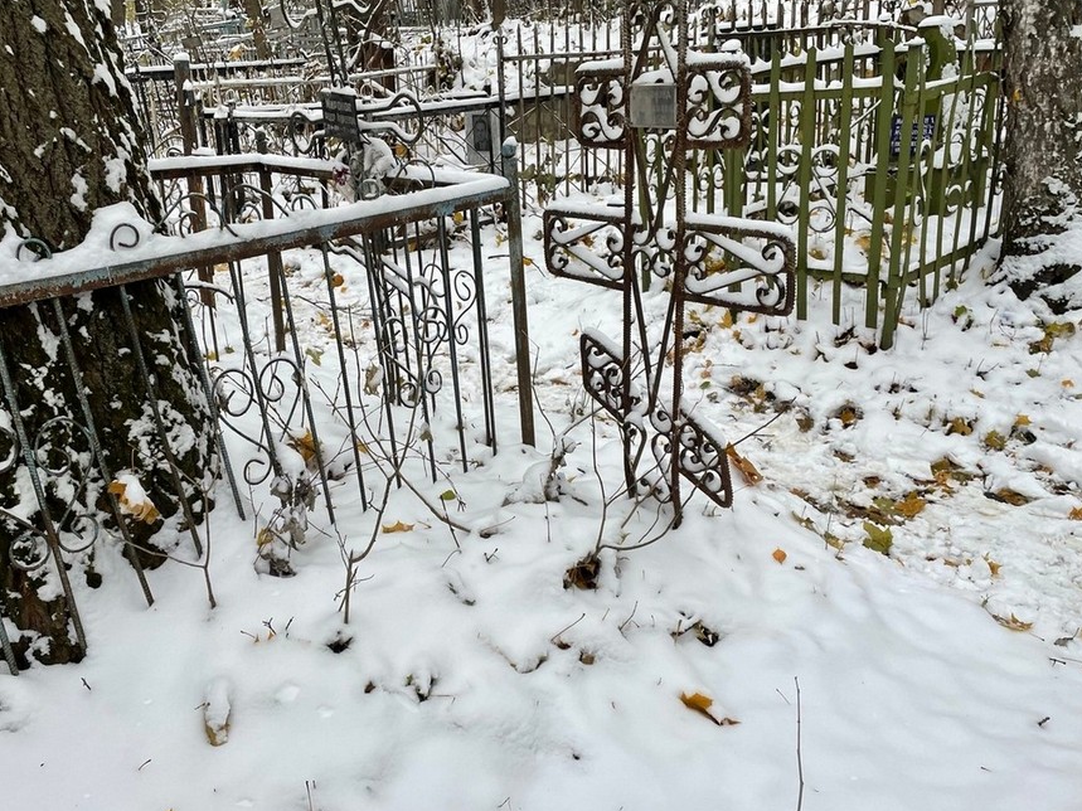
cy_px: 432
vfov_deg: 45.4
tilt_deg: -13.1
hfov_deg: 58.1
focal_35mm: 31
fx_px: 969
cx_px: 462
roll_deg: +2.4
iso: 32
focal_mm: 4.2
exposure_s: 1/179
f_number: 1.6
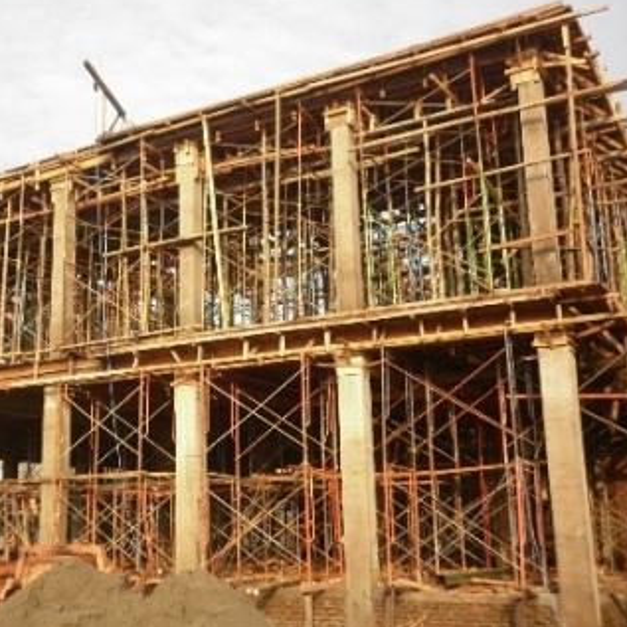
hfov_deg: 37.1
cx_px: 202
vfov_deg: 37.5
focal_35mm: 45
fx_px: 922
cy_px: 305
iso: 80
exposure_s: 1/400
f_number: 3.1
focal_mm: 6.5
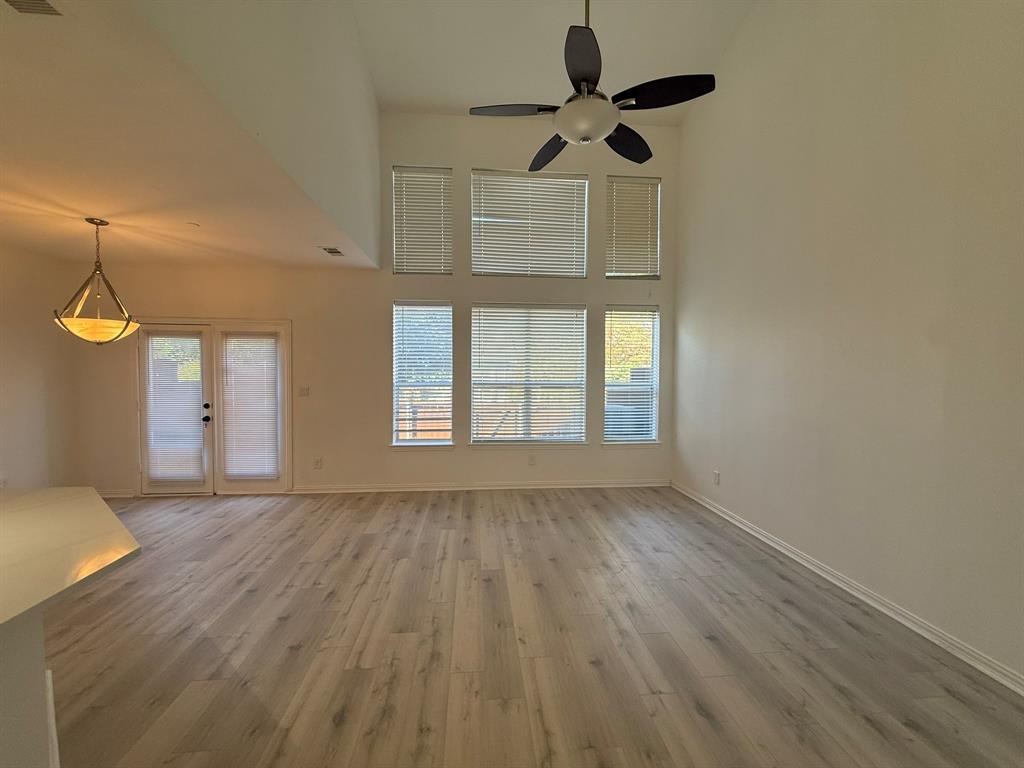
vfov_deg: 85.7
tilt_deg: -0.5
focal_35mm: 14
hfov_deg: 102.1
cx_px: 512
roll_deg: +0.1
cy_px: 384
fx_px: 414
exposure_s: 1/120
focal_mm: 2.22
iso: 100
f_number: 2.2
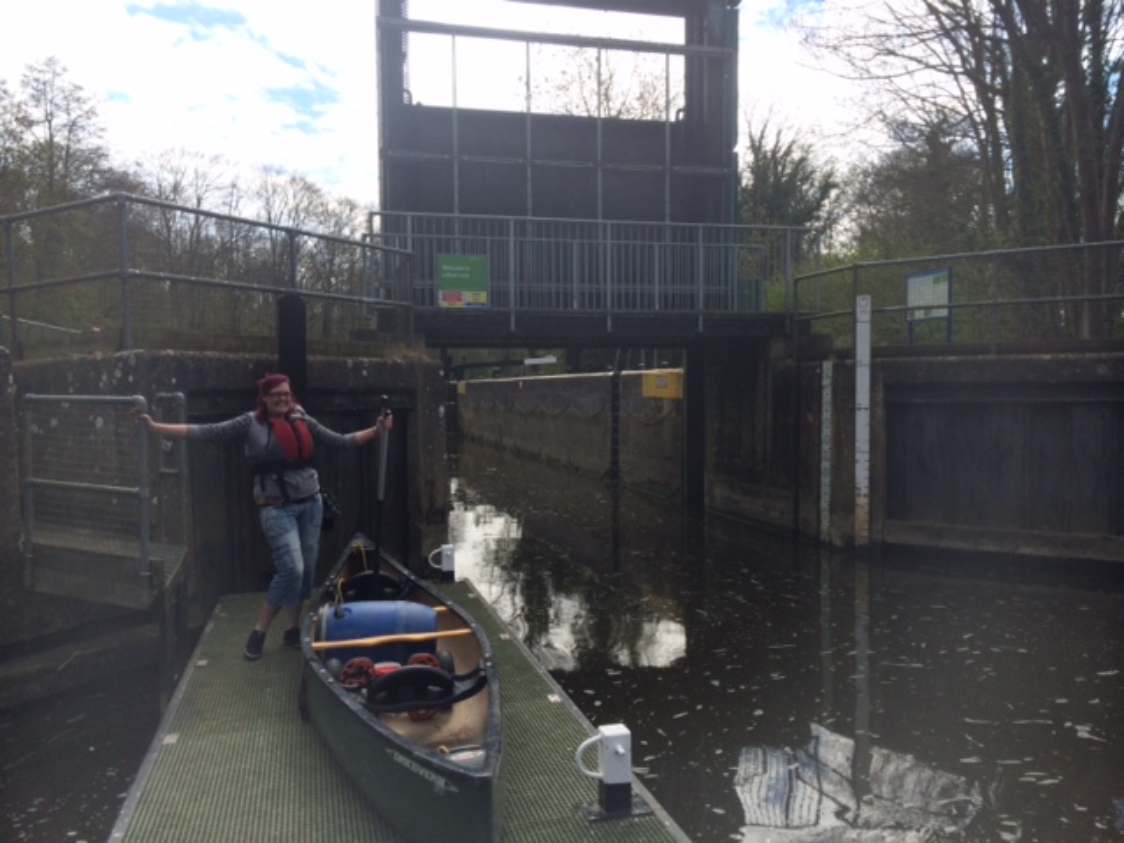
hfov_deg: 60.0
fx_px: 974
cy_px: 422
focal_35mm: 30
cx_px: 562
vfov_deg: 46.8
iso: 40
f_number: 2.2
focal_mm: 4.12
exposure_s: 1/1580
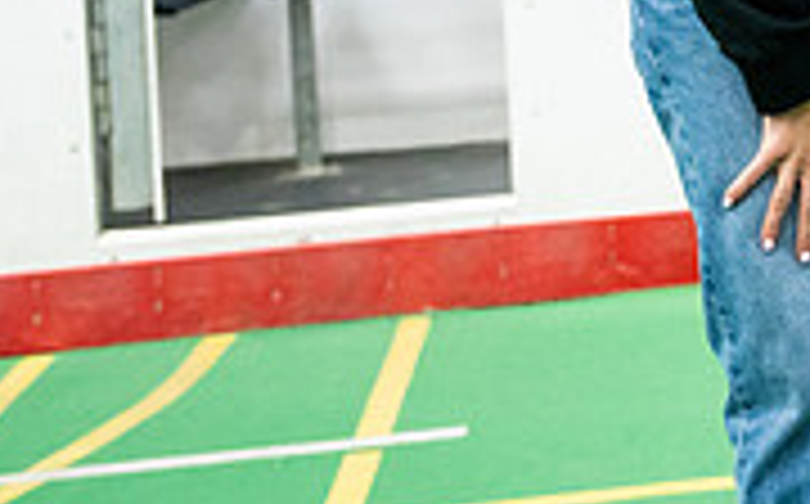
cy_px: -272
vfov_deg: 10.9
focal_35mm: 115
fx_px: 2535
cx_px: 1143
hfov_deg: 16.8
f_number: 2.8
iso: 4000
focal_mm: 35
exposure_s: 1/400
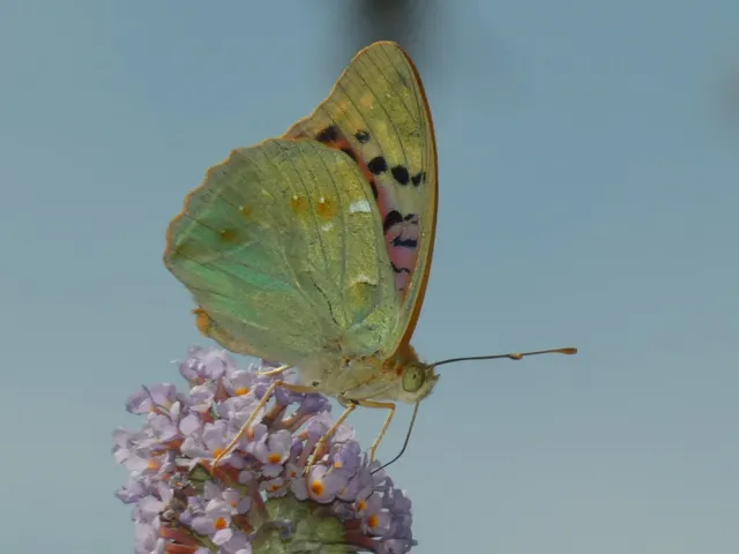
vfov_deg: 4.2
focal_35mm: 350
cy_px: 277
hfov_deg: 5.7
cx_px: 370
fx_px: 7472
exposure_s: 1/800
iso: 80
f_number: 5.6
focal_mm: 62.7
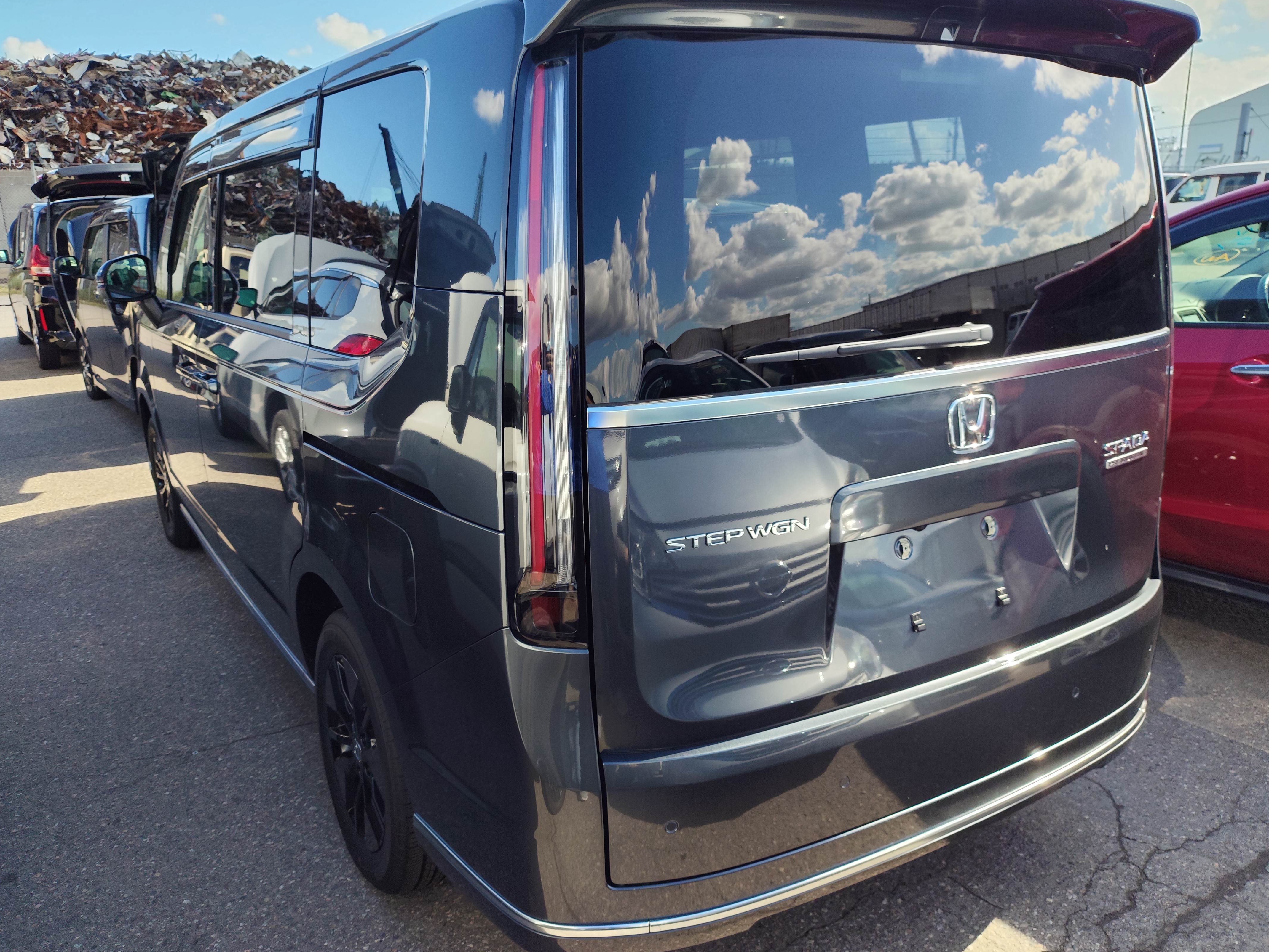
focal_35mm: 27
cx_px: 610
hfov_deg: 65.3
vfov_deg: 51.4
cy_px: 501
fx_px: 990
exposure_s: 1/886
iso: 50
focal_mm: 4.71
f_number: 1.79
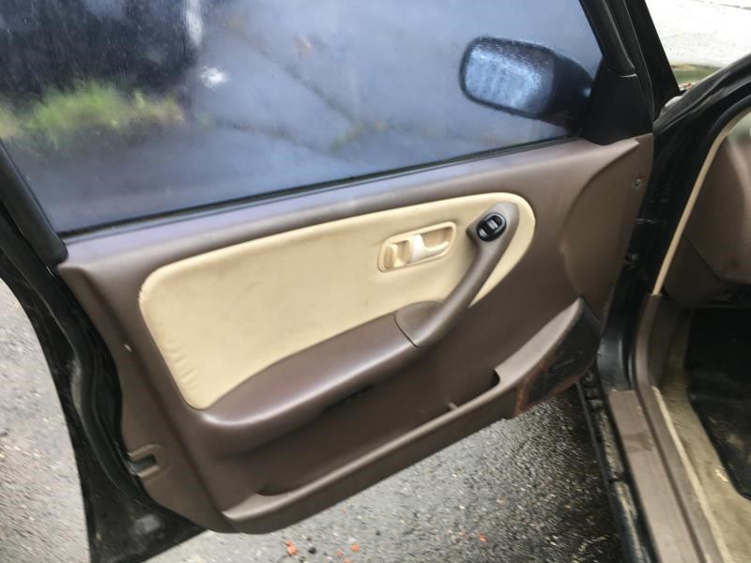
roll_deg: -0.7
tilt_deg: -34.6
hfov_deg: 61.7
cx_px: 376
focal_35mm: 29
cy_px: 282
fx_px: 629
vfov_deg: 48.2
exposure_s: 1/60
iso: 32
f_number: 2.2
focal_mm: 4.15
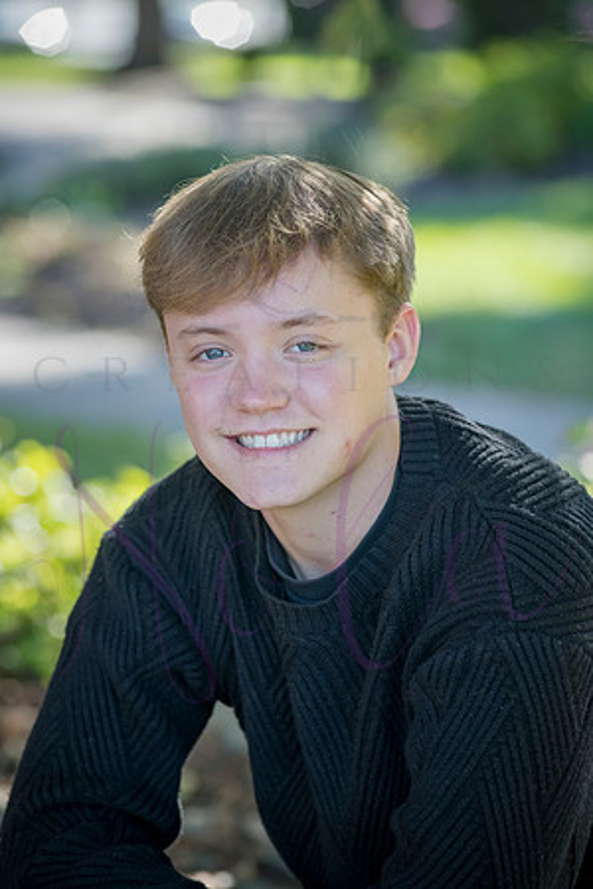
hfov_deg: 9.5
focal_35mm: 145
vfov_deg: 14.2
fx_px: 3582
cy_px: 444
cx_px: 296
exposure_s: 1/640
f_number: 5
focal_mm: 145
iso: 800
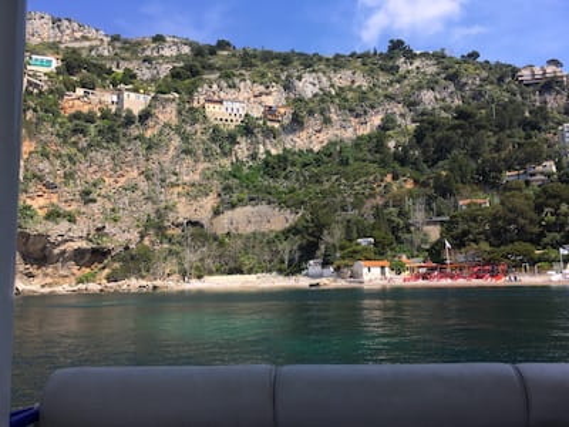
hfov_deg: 61.7
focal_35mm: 29
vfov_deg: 48.2
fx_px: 477
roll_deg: +0.3
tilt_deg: +7.4
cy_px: 214
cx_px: 284
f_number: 2.2
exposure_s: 1/1148
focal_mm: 4.15
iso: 25
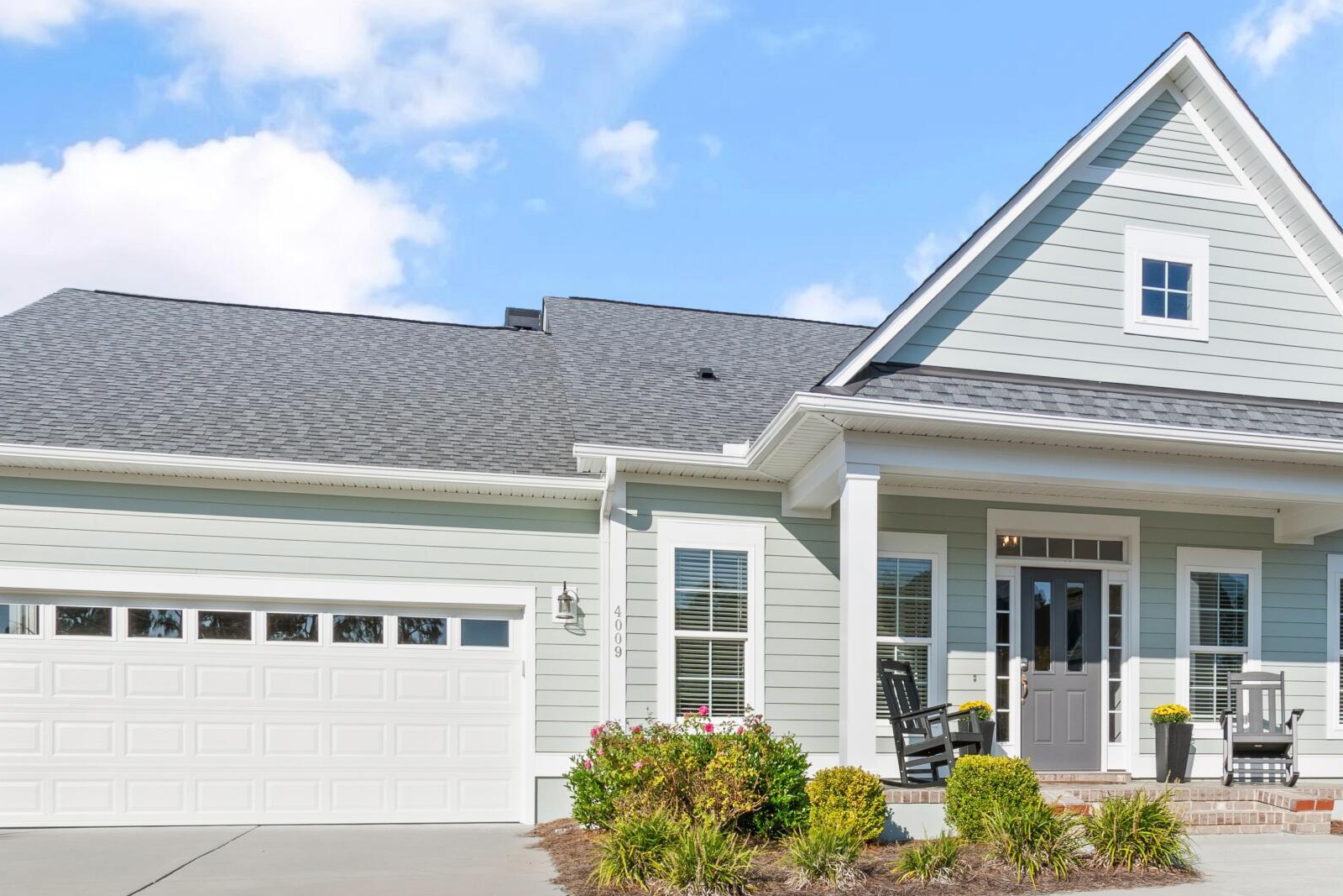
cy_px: 773
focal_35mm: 30
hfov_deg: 61.4
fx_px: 1119
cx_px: 811
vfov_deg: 40.9
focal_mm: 11
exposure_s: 1/200
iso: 100
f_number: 7.1
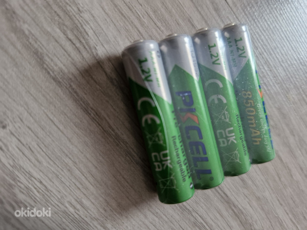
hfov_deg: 73.9
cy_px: 115
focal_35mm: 23
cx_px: 154
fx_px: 204
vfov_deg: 58.9
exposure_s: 1/100
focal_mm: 5.54
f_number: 1.8
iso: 400
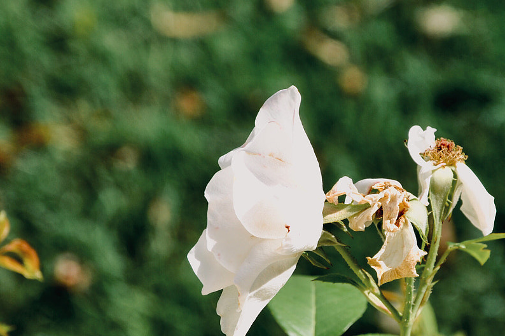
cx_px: 326
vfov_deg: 4.3
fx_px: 4446
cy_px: 237
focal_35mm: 317
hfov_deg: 6.5
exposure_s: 1/250
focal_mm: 105
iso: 100
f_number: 8
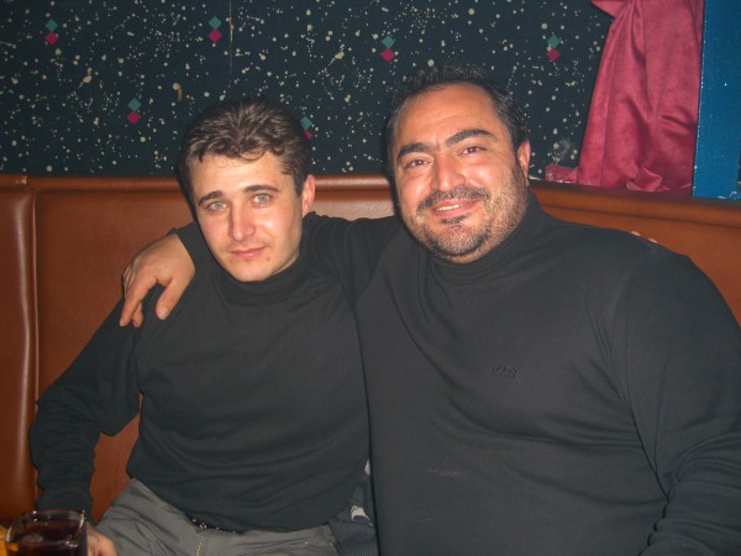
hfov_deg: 49.0
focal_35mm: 38
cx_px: 370
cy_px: 278
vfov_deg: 37.7
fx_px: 813
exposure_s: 1/60
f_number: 2.8
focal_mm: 7.9
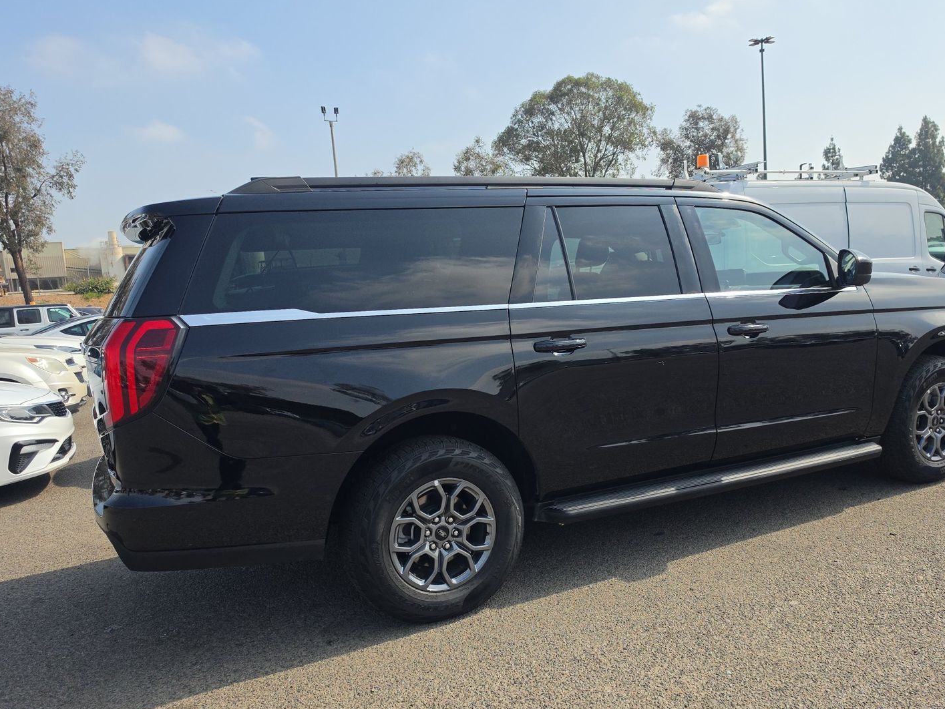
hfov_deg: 67.2
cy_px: 387
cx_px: 511
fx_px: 710
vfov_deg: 53.0
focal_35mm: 26
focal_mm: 6.5
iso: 65
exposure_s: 1/5775
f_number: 1.4
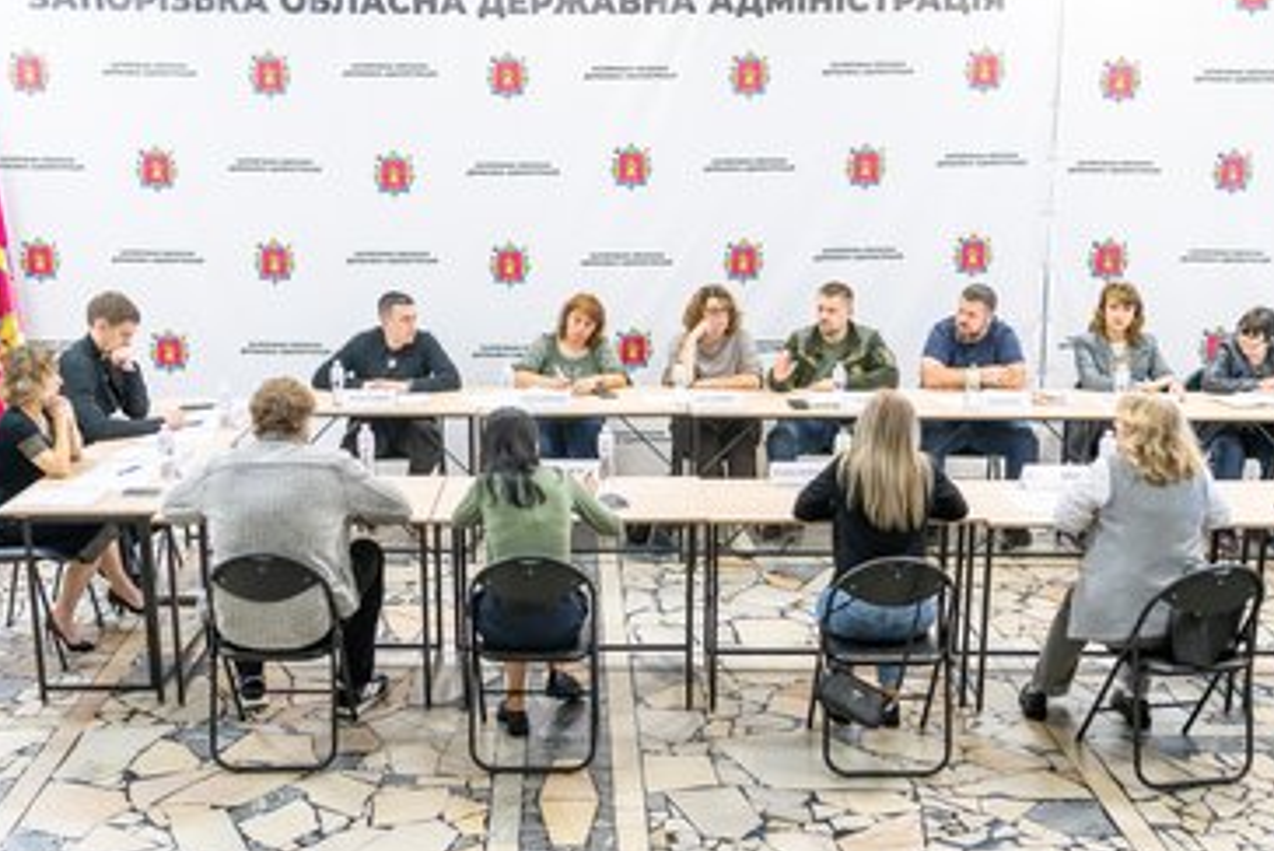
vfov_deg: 31.9
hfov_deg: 46.4
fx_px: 1487
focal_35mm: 42
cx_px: 596
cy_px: 452
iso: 1600
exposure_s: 1/80
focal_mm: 35
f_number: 2
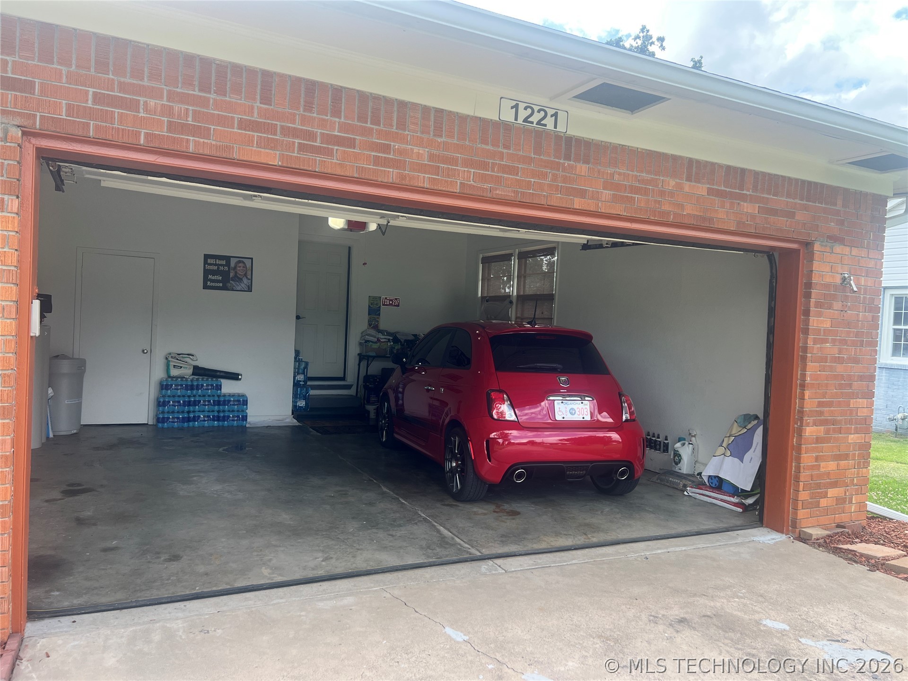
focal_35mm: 26
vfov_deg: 53.1
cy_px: 340
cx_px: 454
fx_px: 682
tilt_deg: -2.6
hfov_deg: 67.3
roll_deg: -2.8
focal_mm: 5.7
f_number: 1.5
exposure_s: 1/591
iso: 50
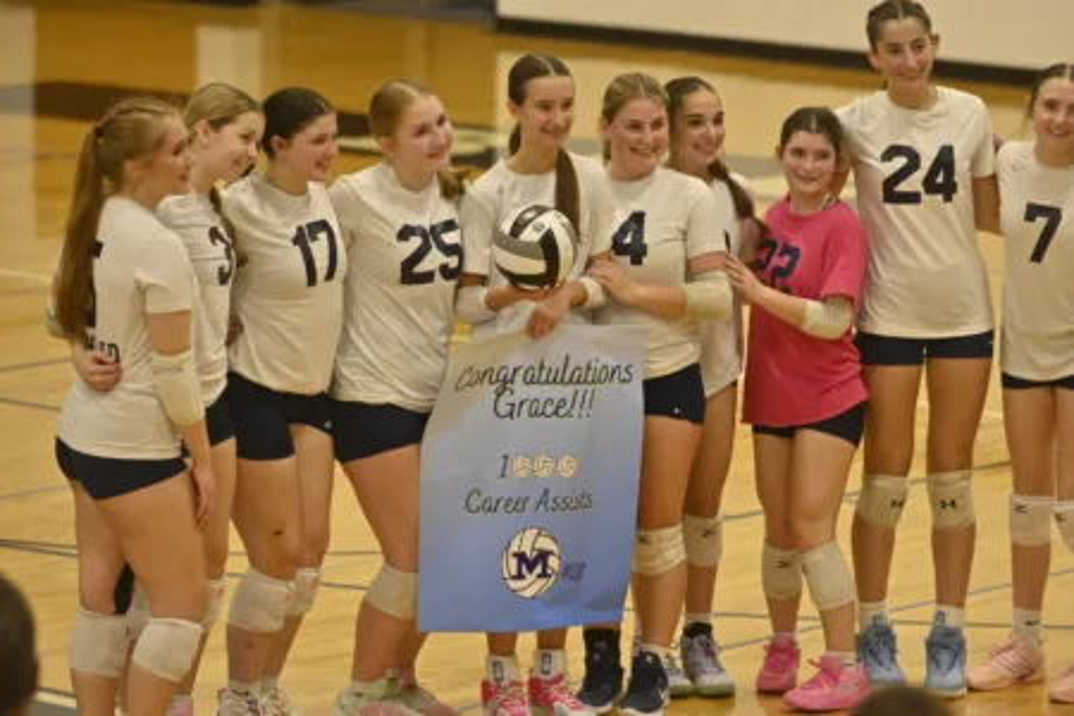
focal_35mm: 200
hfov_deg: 10.3
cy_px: 358
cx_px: 537
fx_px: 5966
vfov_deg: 6.9
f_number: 5
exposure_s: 1/800
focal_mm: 200
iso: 2500
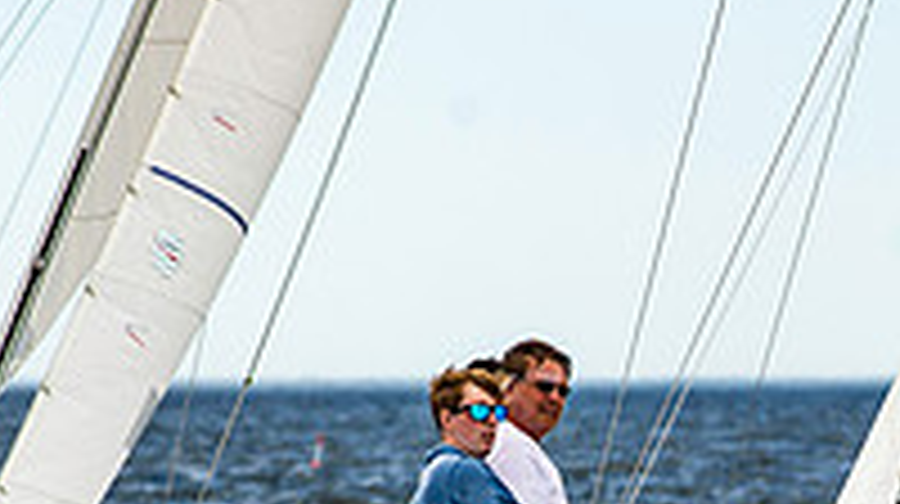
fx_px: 15185
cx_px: 832
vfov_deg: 1.9
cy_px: 734
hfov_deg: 3.4
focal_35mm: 637
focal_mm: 200
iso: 320
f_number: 5.6
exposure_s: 1/1250
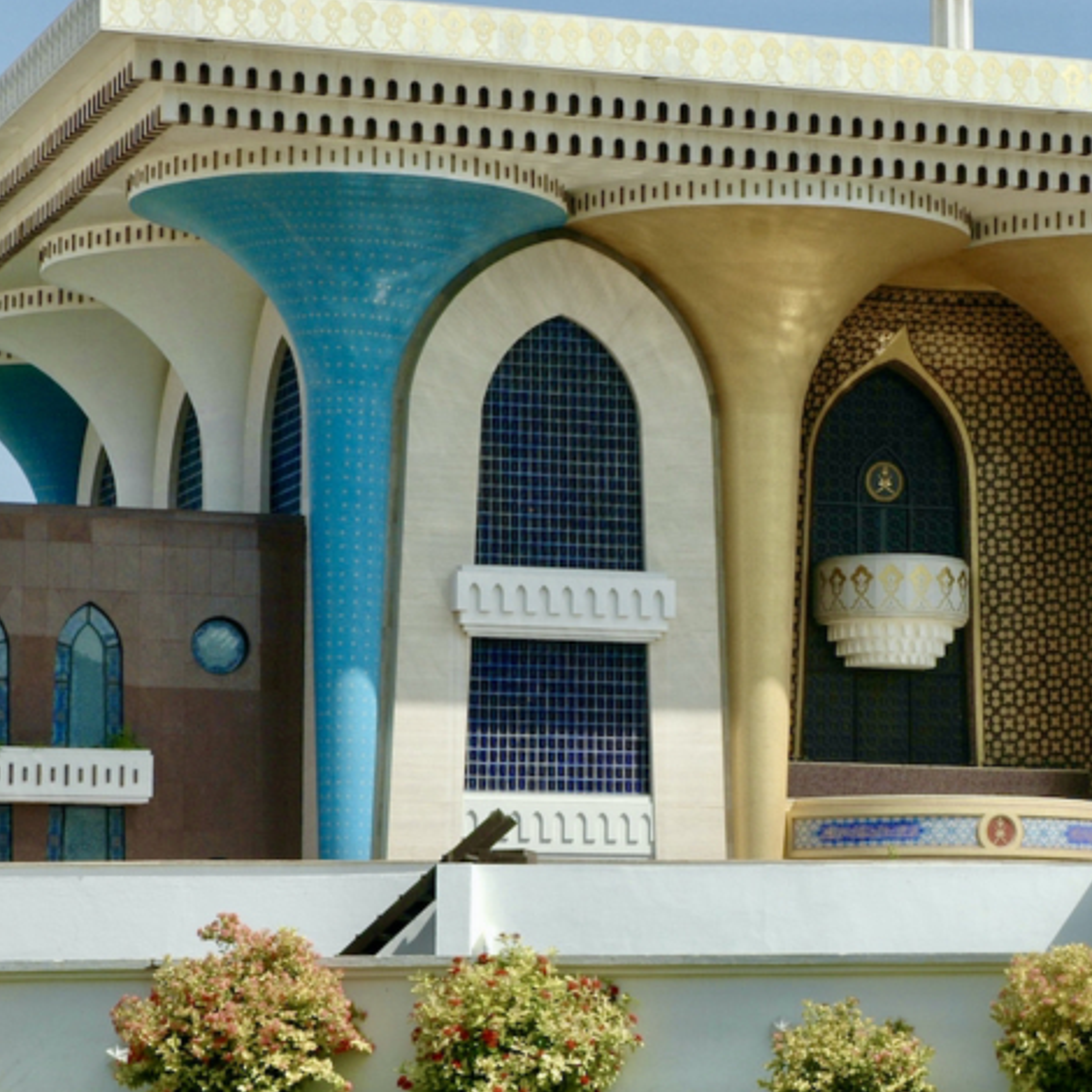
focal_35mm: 134
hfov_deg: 12.9
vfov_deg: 13.0
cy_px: 598
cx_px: 929
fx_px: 4783
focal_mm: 48
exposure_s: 1/400
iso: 200
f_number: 10
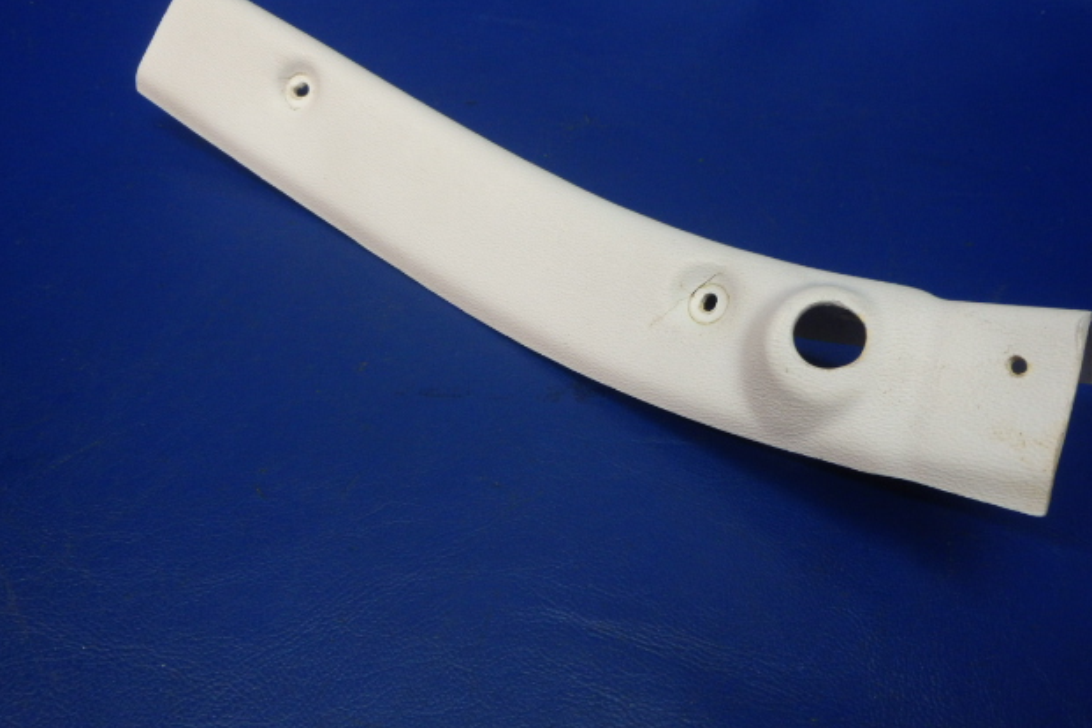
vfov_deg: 43.6
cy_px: 350
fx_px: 910
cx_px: 556
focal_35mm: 30
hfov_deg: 61.9
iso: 320
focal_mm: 5
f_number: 3.9
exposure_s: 1/30
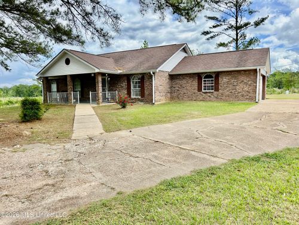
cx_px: 150
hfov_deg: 67.3
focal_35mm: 26
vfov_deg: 53.1
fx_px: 225
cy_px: 112
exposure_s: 1/2513
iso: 50
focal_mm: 5.7
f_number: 1.5
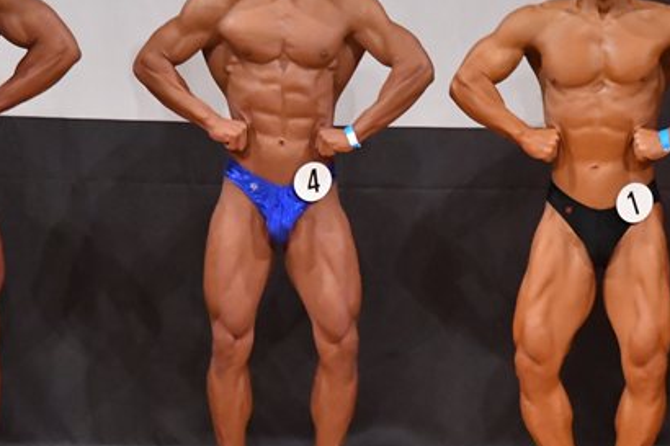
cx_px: 365
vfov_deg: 2.7
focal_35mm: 510
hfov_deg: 4.0
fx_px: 9487
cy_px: 199
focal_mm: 180
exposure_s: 1/400
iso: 8000
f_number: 5.6
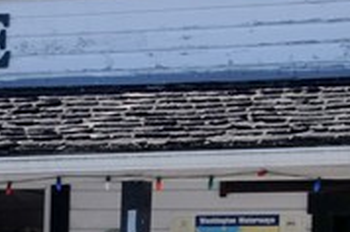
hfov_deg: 8.2
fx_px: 2319
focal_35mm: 239
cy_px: 433
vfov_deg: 5.6
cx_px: -356
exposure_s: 1/250
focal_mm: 26
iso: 200
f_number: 8
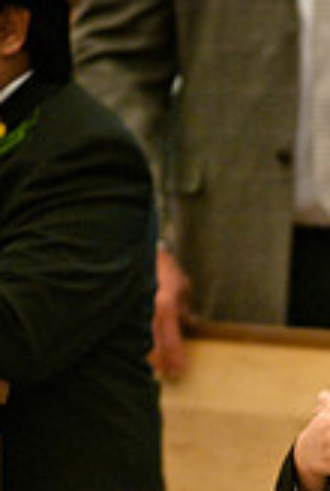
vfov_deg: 2.5
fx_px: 11241
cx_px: 350
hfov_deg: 1.7
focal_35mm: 821
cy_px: 527
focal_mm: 200
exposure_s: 1/100
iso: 400
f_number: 2.8
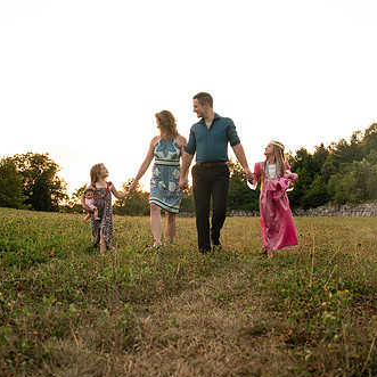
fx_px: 456
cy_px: 174
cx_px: 199
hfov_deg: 44.9
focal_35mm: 37
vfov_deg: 44.9
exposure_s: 1/800
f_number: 2.8
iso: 400
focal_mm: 24
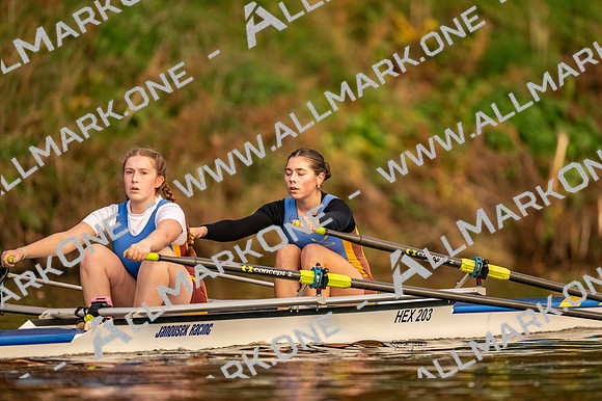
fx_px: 10030
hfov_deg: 3.4
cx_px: 301
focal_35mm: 600
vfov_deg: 2.3
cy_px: 200
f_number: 4
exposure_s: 1/2500
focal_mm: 600
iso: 3600
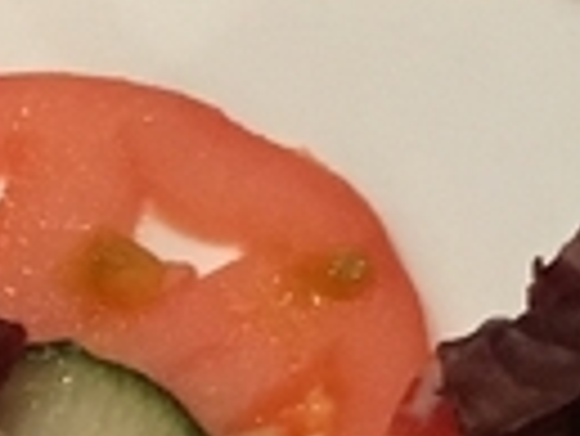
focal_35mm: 230
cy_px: -769
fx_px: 3857
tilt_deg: -50.3
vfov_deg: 6.1
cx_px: 1515
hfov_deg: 7.8
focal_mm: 4.15
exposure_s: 1/17
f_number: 2.2
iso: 200
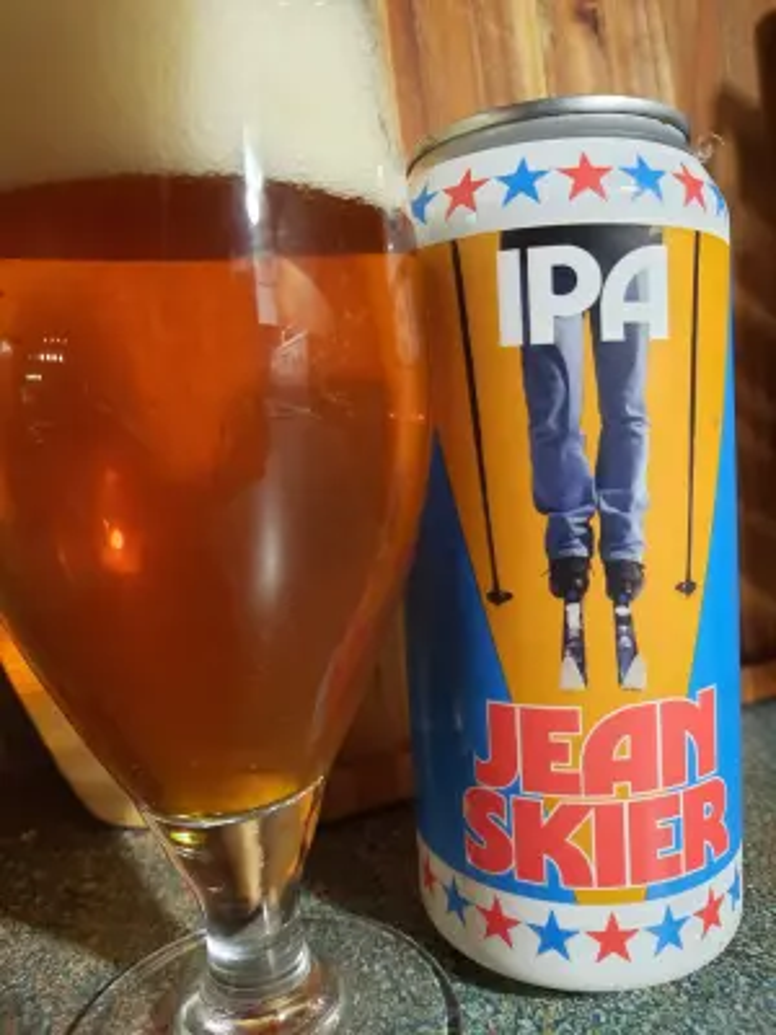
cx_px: 388
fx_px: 747
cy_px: 518
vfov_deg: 69.4
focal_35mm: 25
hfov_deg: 54.9
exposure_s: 1/24
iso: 320
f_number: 2
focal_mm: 4.6
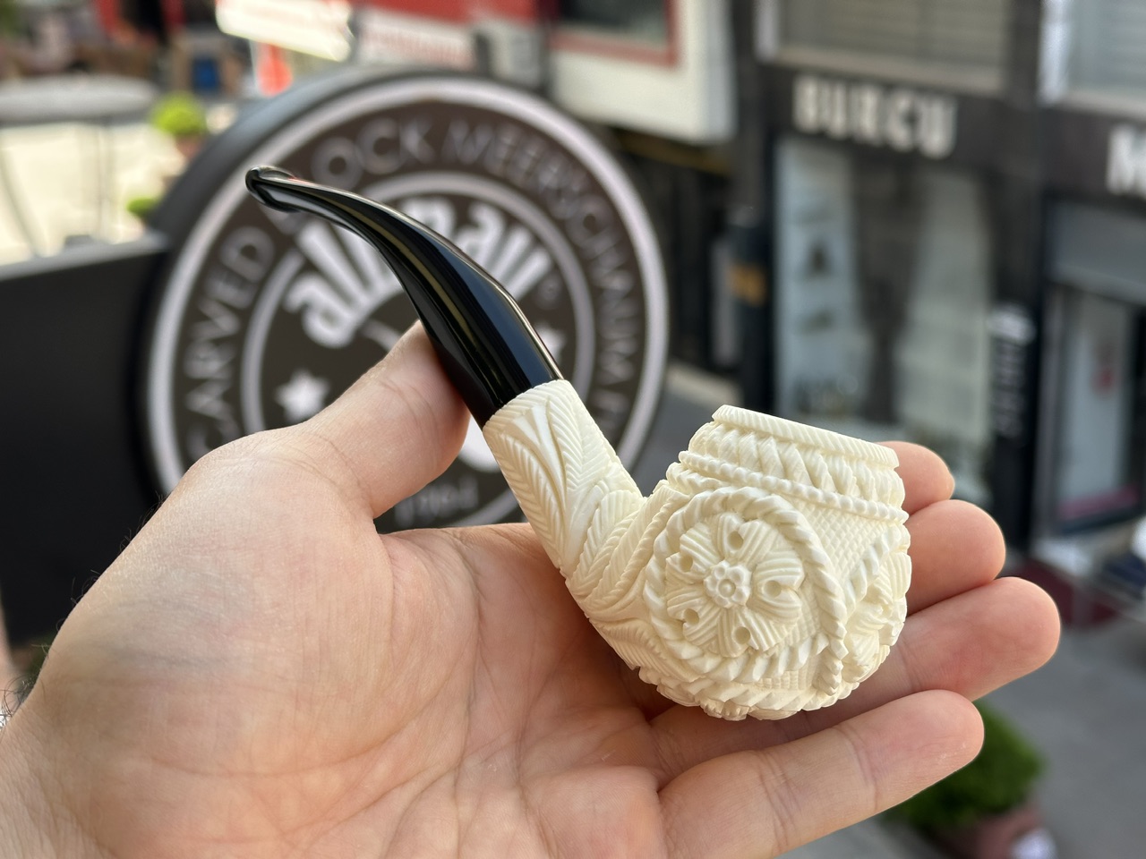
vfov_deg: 30.3
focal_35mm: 48
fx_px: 1589
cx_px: 573
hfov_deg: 39.7
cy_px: 430
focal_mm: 6.86
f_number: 1.78
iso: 64
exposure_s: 1/619
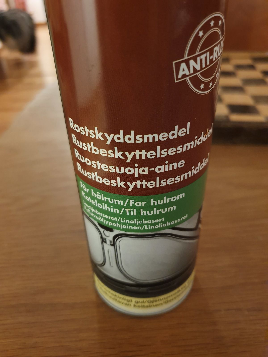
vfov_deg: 67.3
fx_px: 268
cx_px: 134
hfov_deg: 53.1
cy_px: 178
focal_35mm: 26
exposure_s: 1/17
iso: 500
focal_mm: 4.32
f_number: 1.5
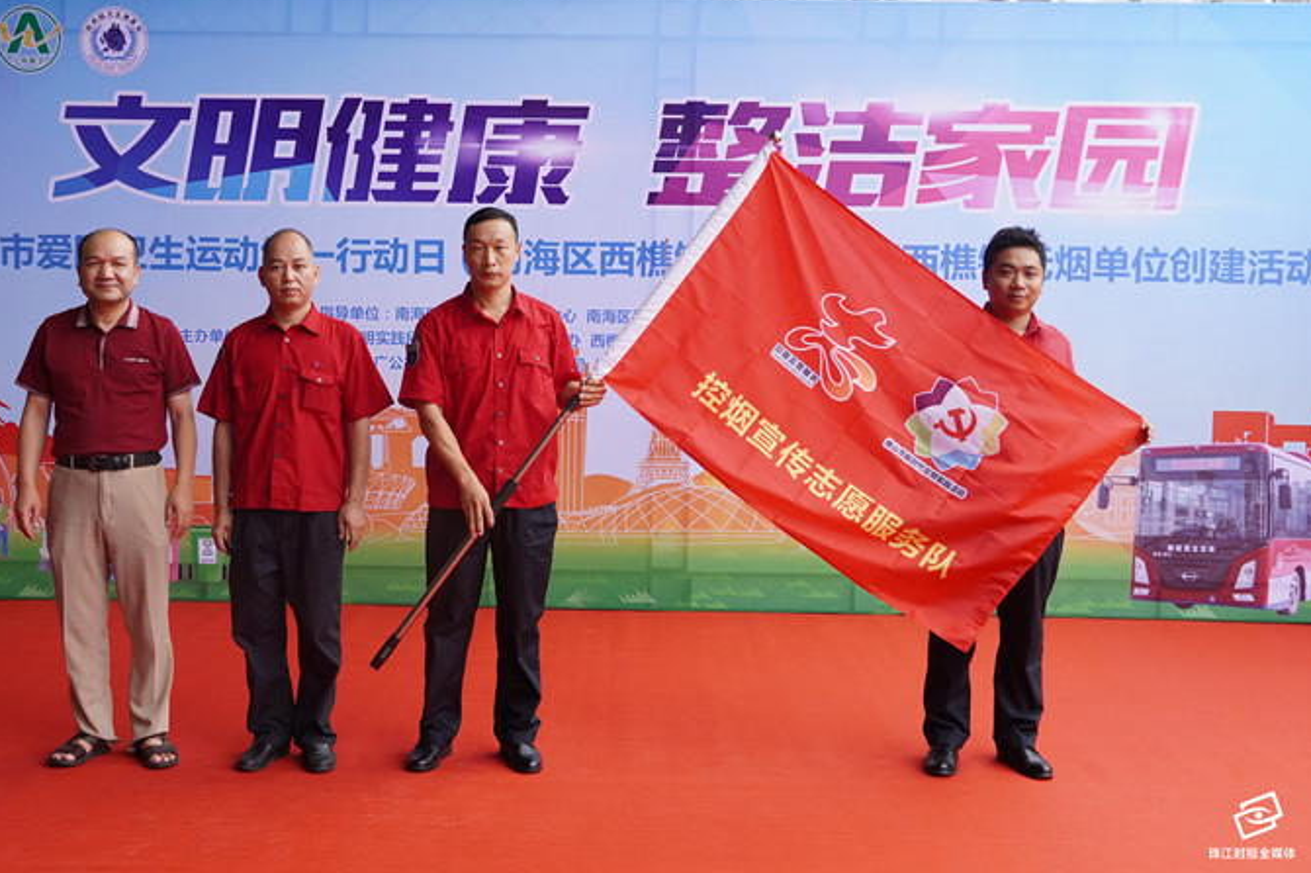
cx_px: 587
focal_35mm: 43
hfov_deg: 45.4
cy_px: 396
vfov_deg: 31.1
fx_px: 1565
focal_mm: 24
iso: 1000
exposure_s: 1/400
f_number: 6.3
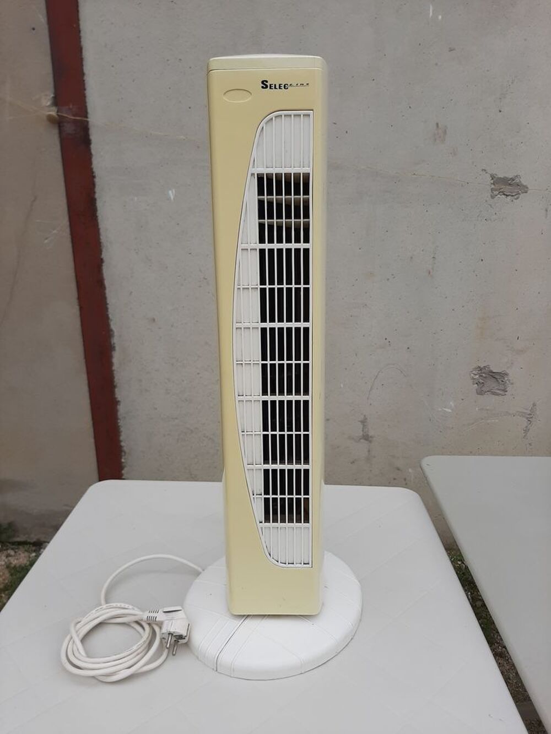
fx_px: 552
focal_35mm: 26
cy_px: 367
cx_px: 276
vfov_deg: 67.3
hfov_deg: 53.1
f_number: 1.7
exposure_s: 1/1370
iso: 40
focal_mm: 3.93
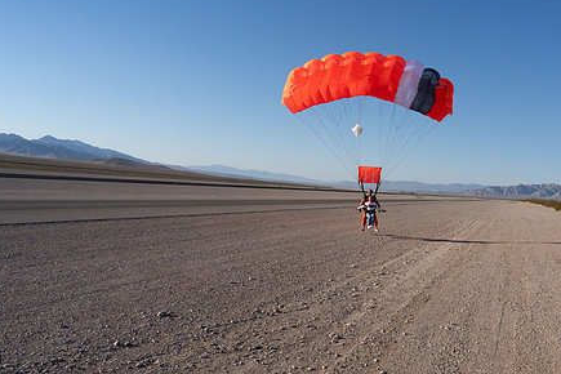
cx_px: 369
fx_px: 499
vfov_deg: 41.0
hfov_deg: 57.6
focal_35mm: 32
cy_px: 211
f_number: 10
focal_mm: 24
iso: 800
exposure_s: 1/2000
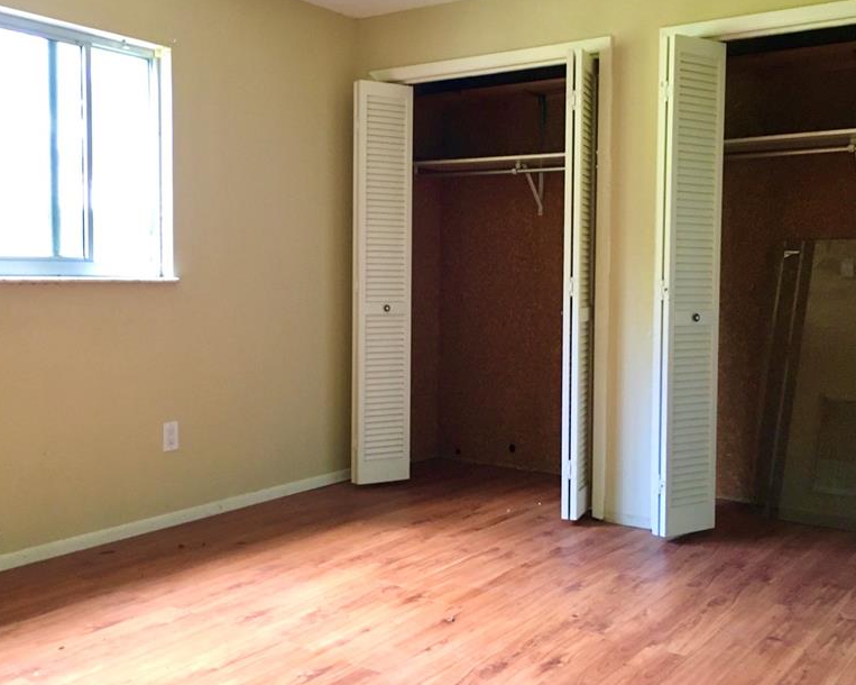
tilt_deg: -2.1
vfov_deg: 39.1
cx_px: 407
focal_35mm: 38
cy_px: 317
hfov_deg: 47.9
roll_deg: -0.8
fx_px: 962
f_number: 2.2
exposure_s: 1/17
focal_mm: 4.15
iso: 200
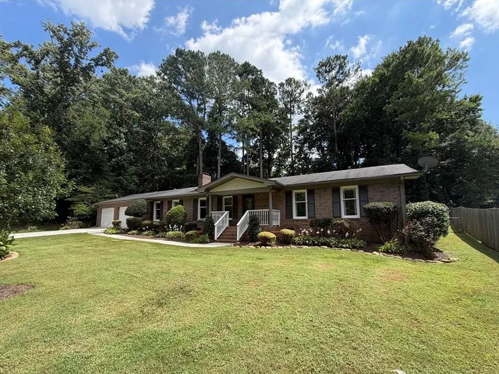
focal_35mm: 15
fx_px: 216
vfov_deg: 81.6
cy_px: 199
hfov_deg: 98.2
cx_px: 255
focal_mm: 2.22
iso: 40
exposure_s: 1/613
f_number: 2.2
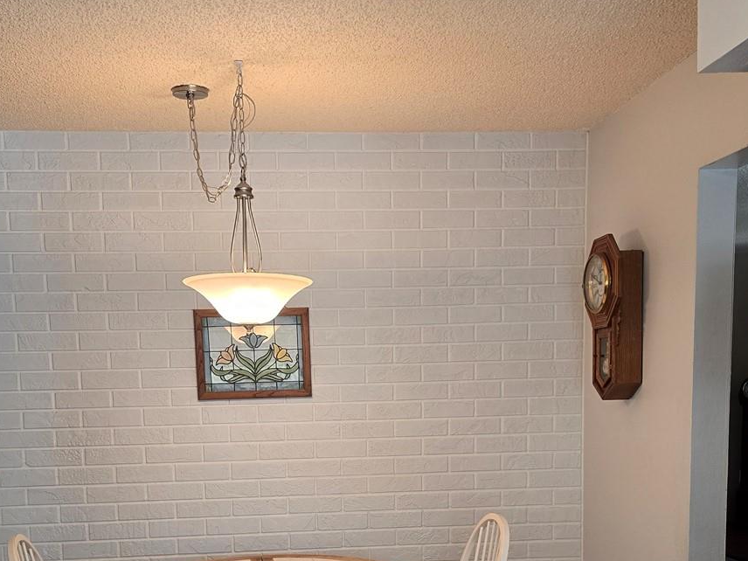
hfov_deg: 43.8
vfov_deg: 32.2
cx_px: 340
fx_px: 929
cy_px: 491
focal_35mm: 43
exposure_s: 1/120
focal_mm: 6.3
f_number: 1.7
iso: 125
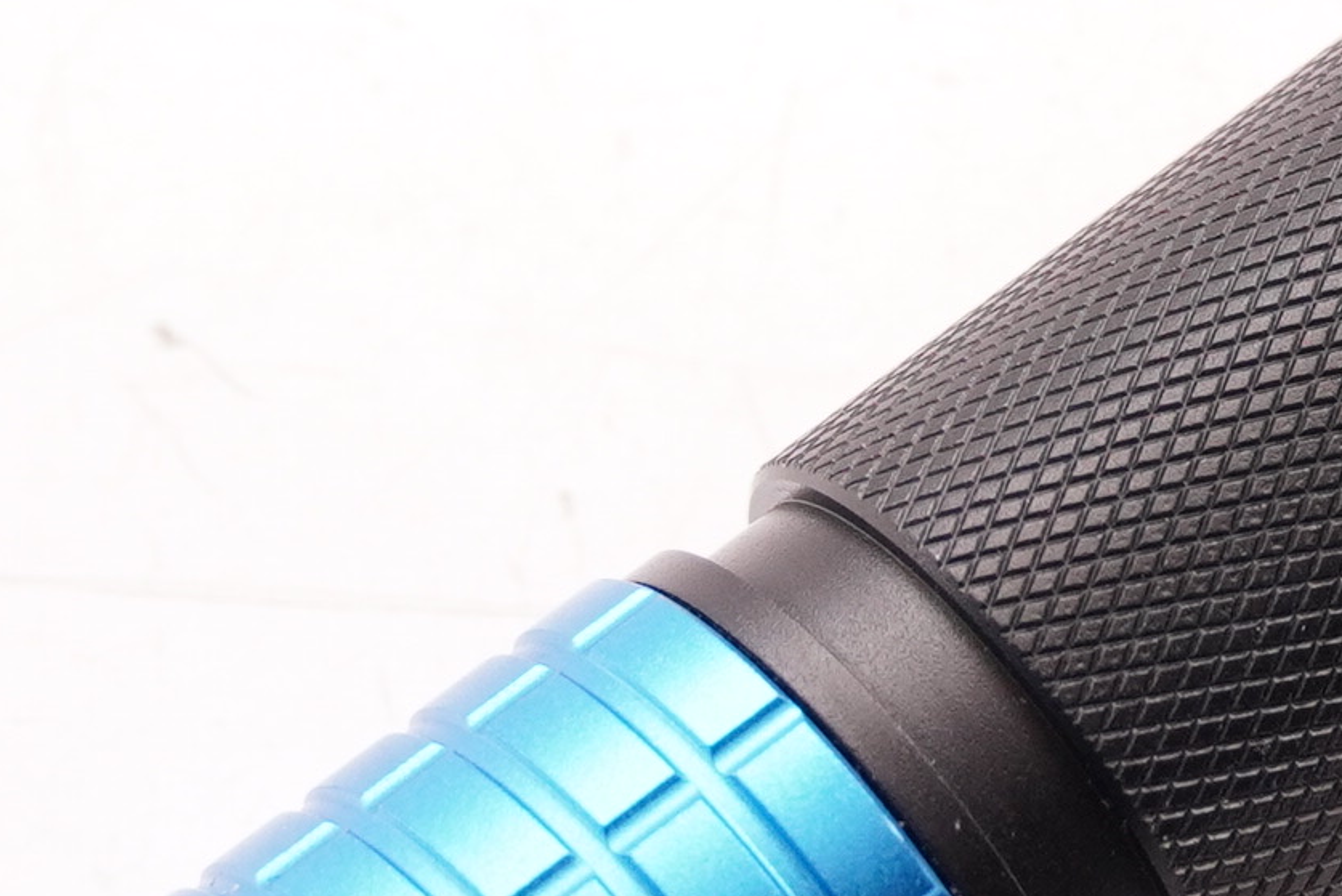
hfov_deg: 5.1
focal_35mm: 403
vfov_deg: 3.4
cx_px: 2060
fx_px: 15013
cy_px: 46
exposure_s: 1/125
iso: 640
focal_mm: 53
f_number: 5.6
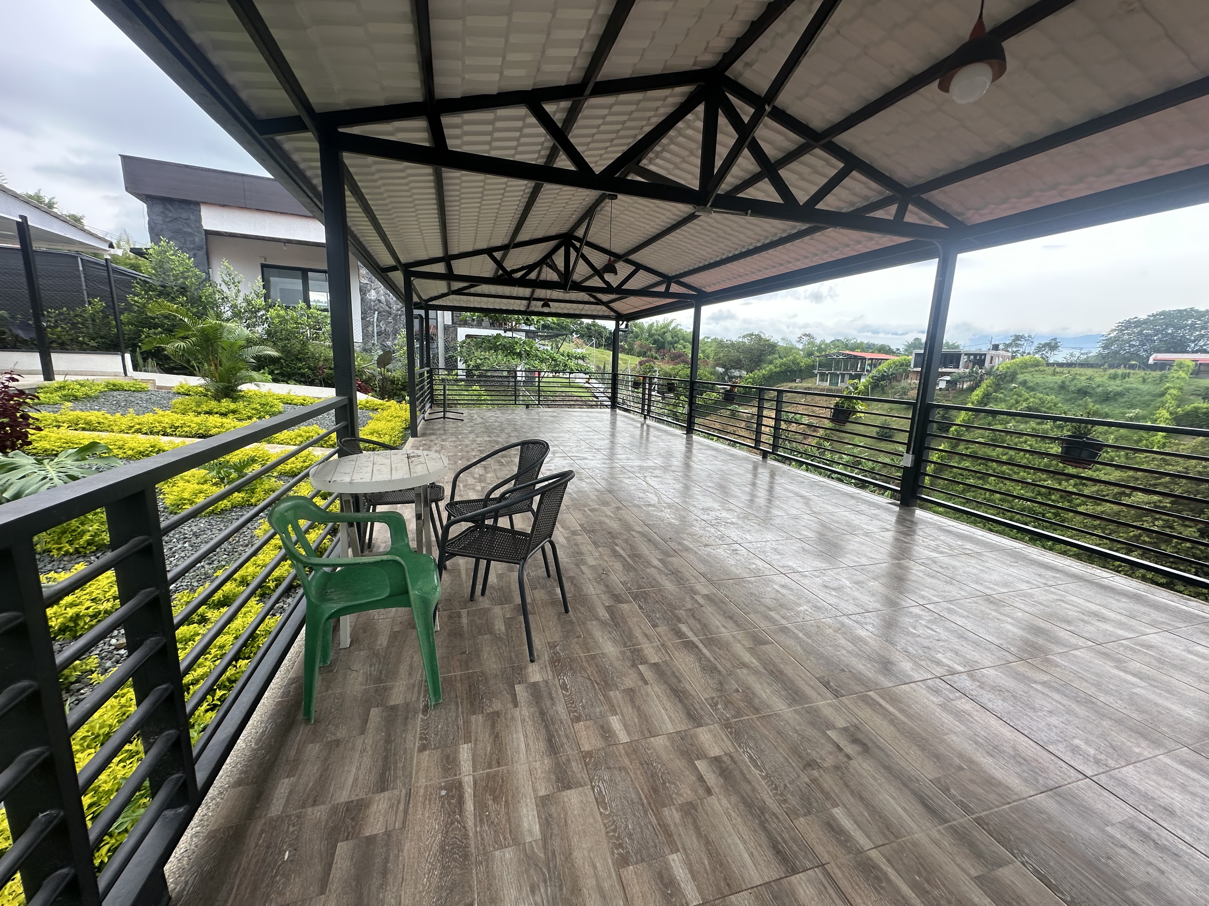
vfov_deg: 85.7
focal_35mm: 14
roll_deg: -1.2
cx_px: 604
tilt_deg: -9.2
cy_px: 453
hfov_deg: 102.1
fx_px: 489
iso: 40
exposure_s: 1/204
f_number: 2.2
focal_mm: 2.22
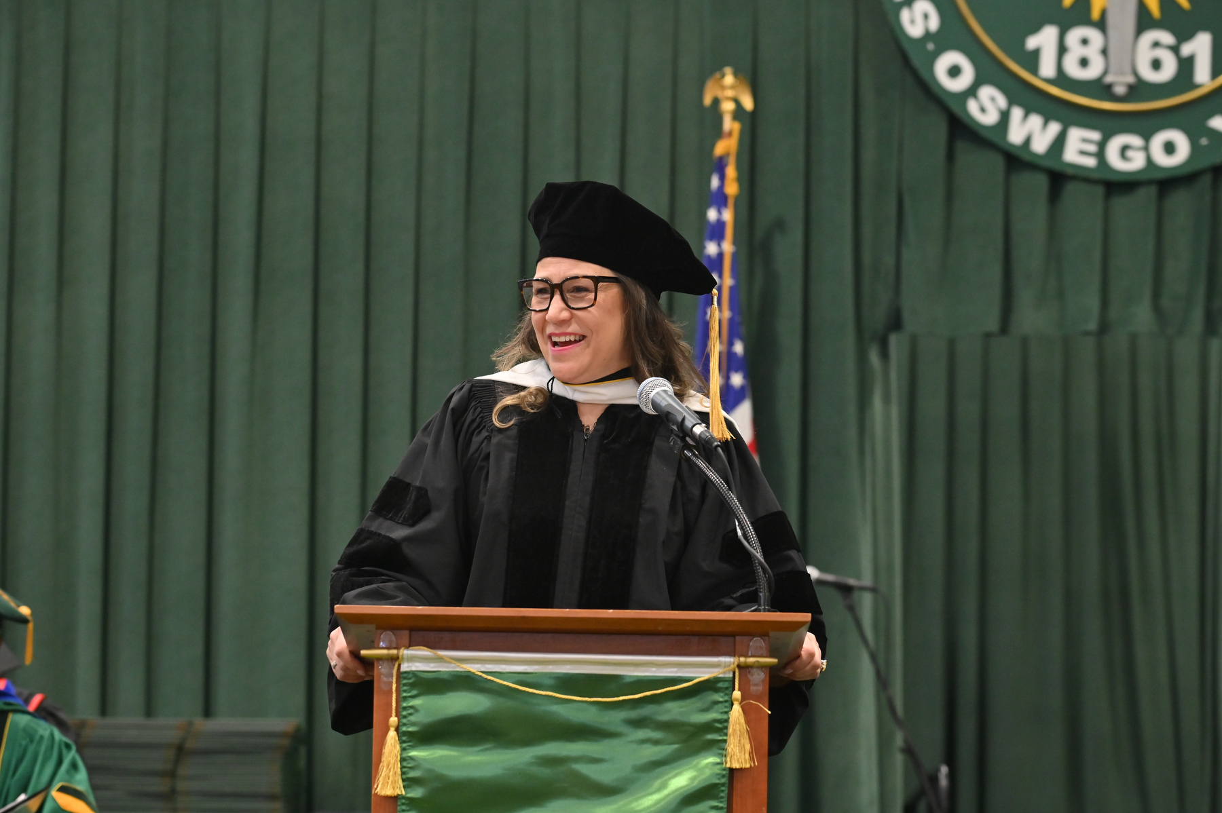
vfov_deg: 11.4
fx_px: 4071
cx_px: 611
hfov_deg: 17.1
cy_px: 406
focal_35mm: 120
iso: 2500
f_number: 5.6
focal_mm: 120
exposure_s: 1/250
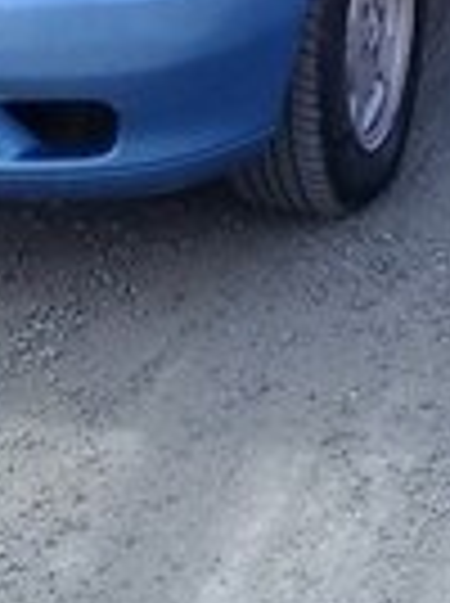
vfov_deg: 16.2
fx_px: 2000
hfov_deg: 12.8
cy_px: -198
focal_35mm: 115
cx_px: 86
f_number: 2.2
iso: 50
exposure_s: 1/492
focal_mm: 3.3
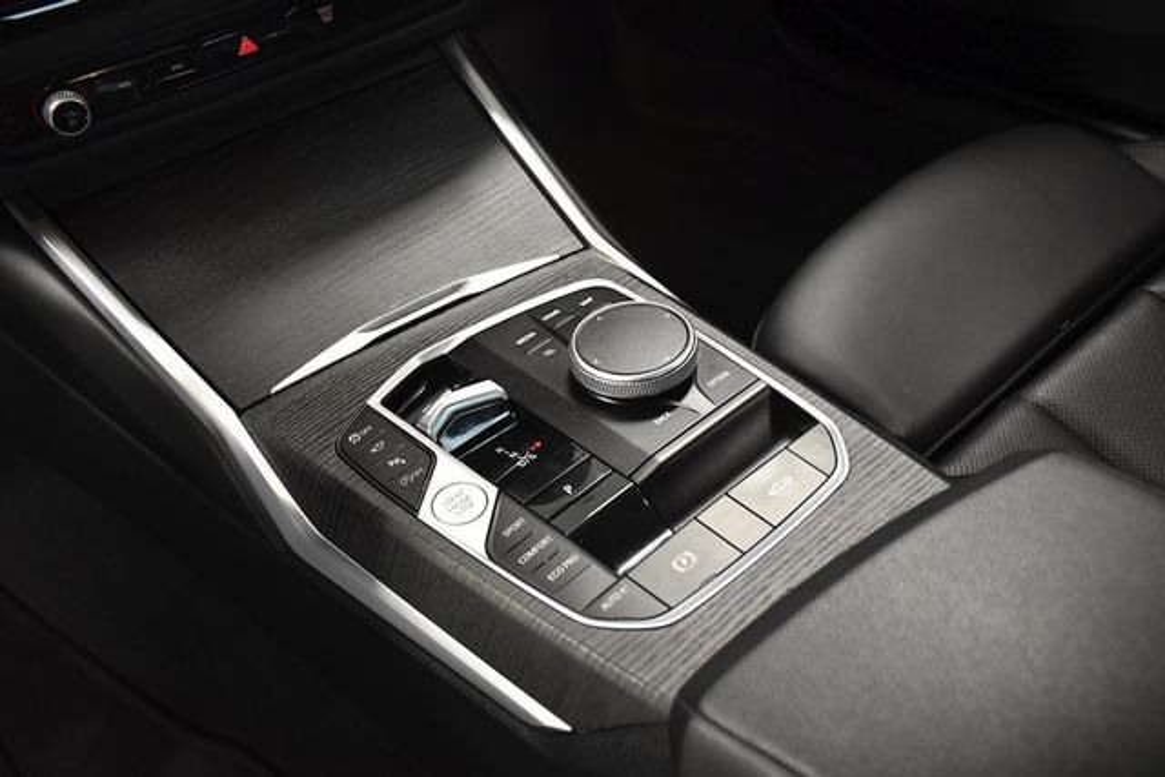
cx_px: 582
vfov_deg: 34.2
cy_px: 388
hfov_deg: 49.5
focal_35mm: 39
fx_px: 1262
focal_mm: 26
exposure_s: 1/250
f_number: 4.5
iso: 2500
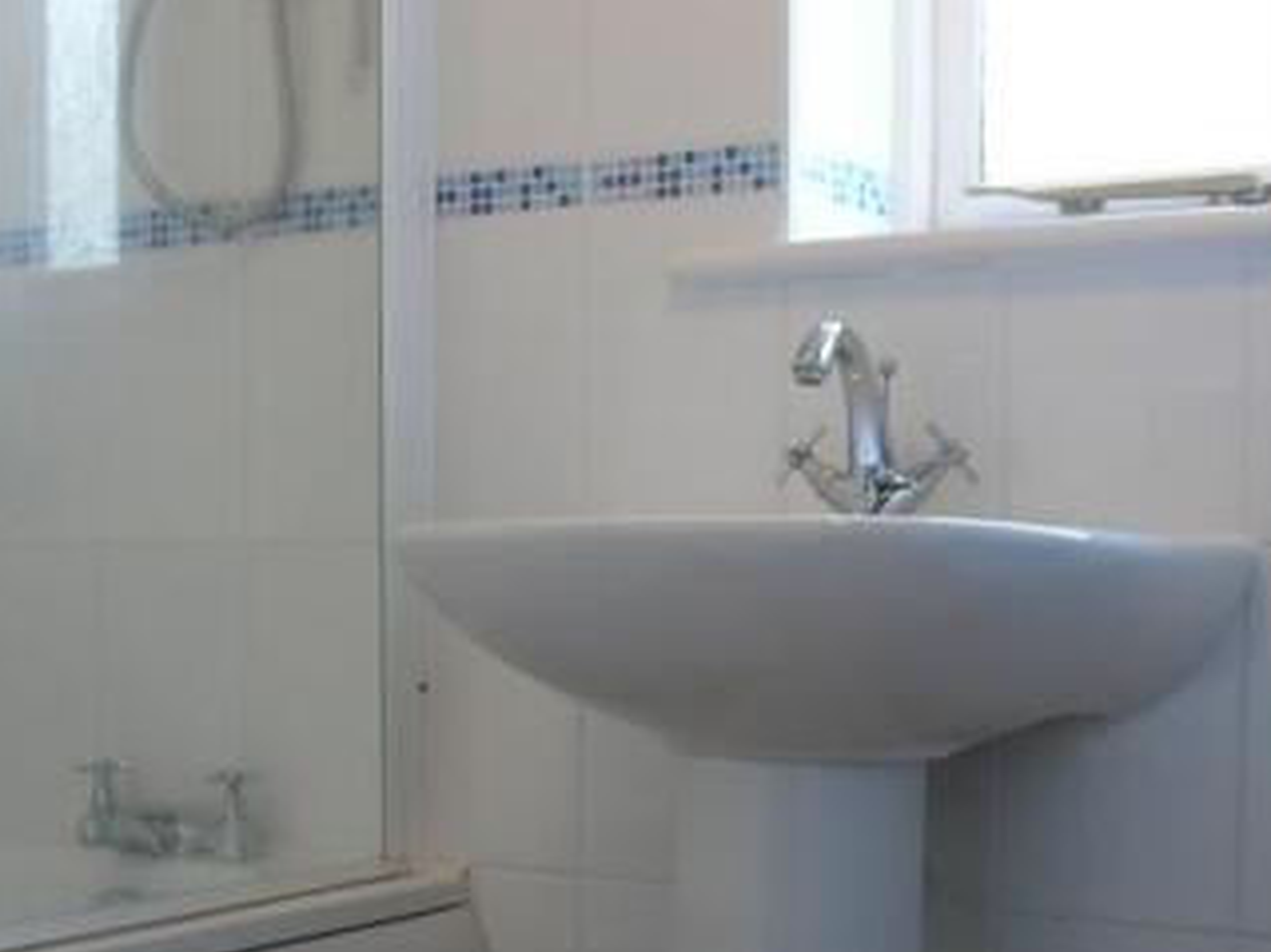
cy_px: 735
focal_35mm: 64
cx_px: 516
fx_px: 2349
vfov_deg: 22.7
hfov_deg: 30.2
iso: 100
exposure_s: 1/30
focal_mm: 7.4
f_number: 2.8
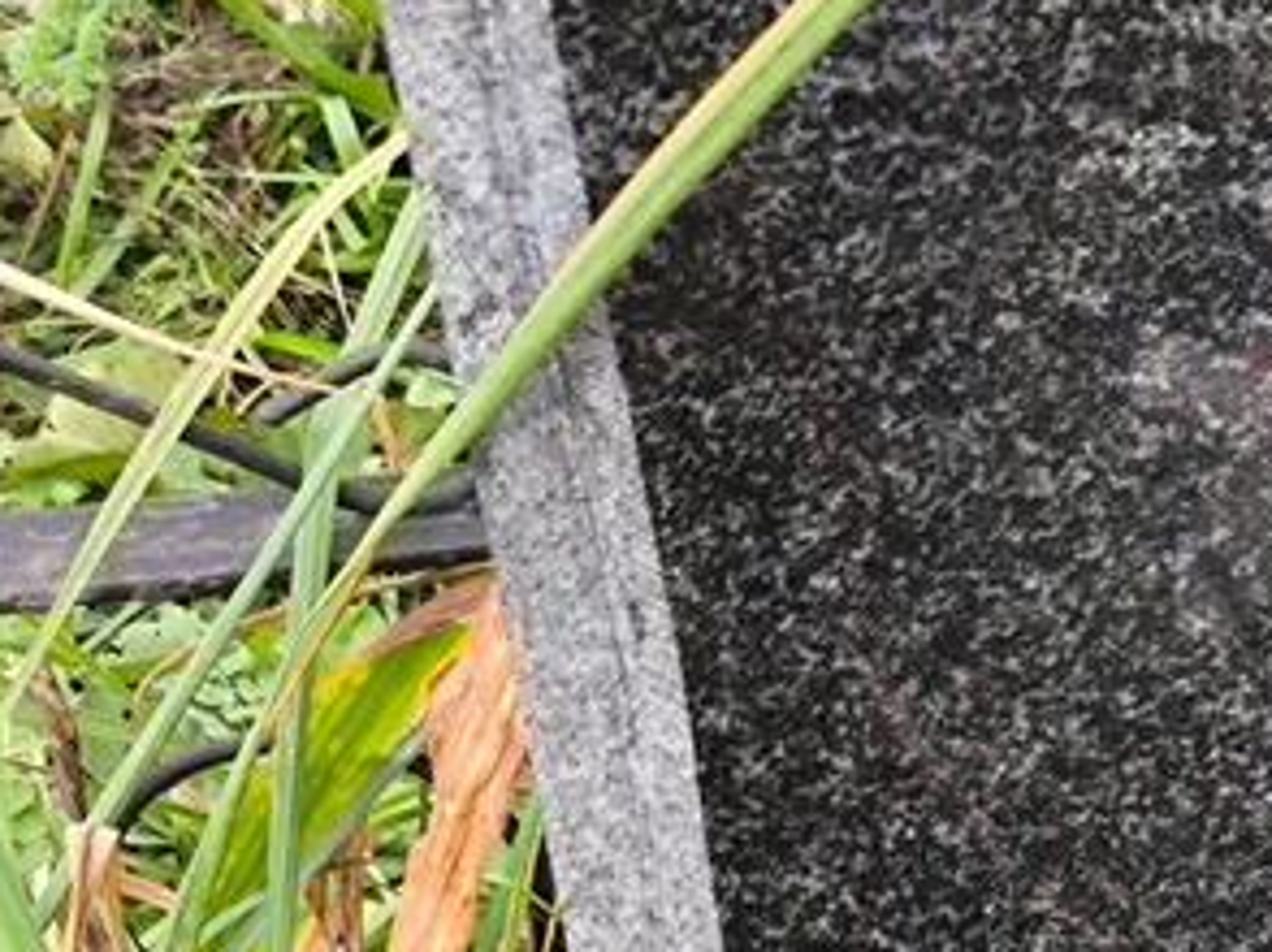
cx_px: 1473
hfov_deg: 14.1
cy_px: 1281
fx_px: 4993
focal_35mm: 136
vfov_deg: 10.6
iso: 64
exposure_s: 1/60
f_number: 1.7
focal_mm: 4.71
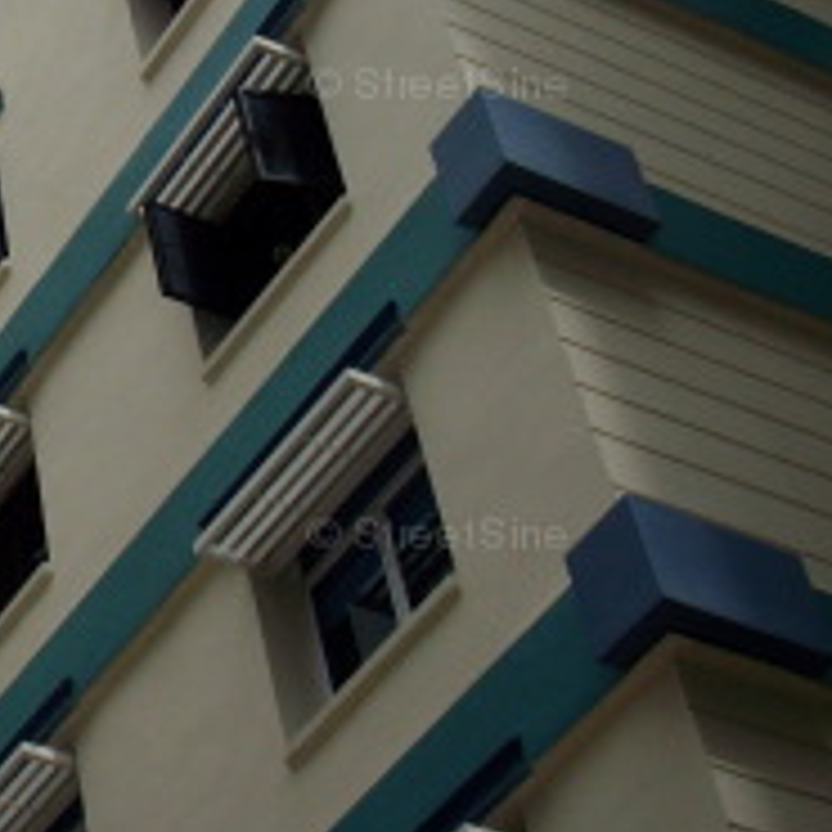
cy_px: 90
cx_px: -256
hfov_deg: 16.9
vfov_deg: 17.7
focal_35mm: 97
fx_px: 2638
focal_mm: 6.2
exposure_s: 1/640
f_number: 5.6
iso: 80
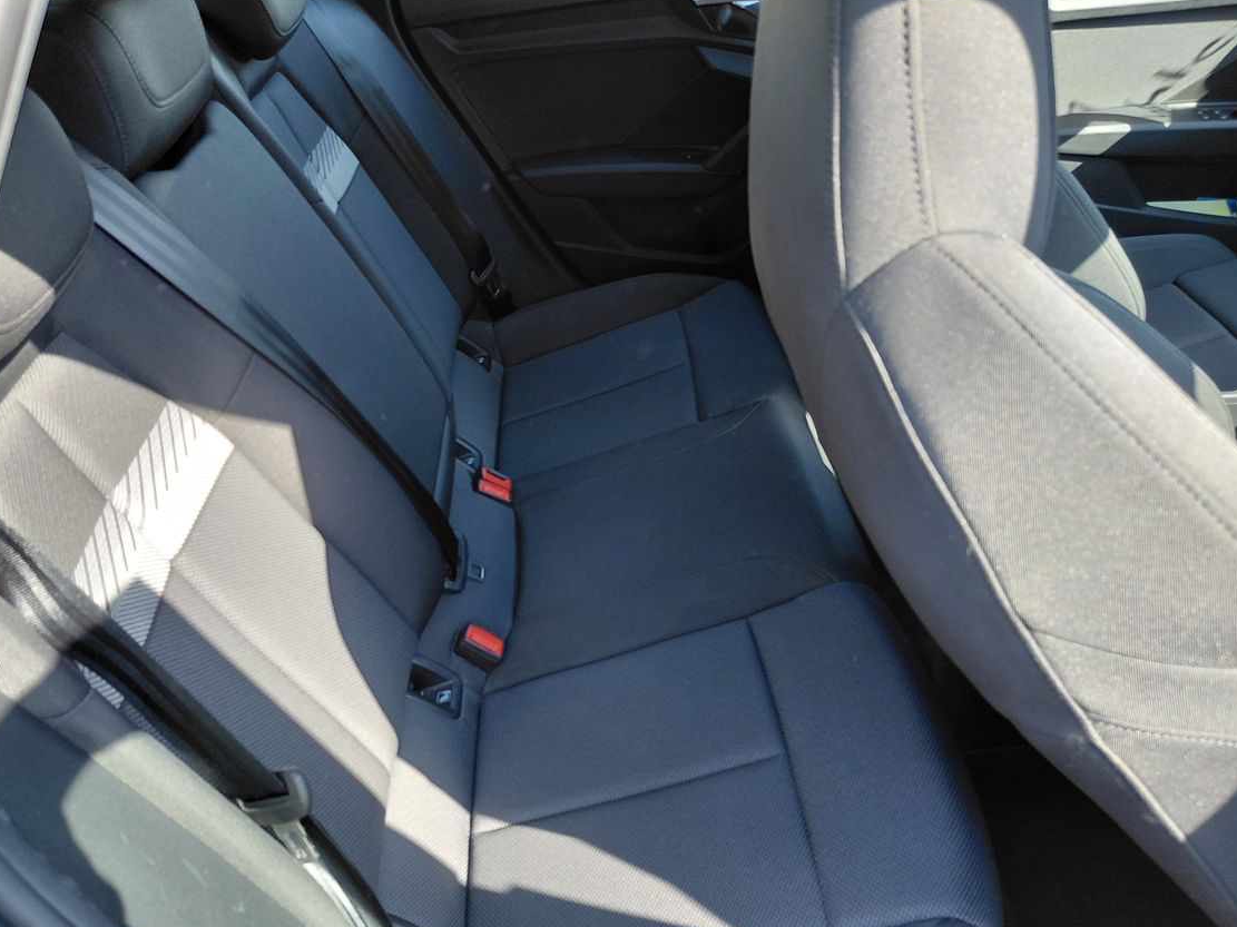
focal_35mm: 27
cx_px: 583
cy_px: 493
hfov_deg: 65.3
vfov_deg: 51.3
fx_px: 965
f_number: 1.8
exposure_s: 1/127
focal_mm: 4.69
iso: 50
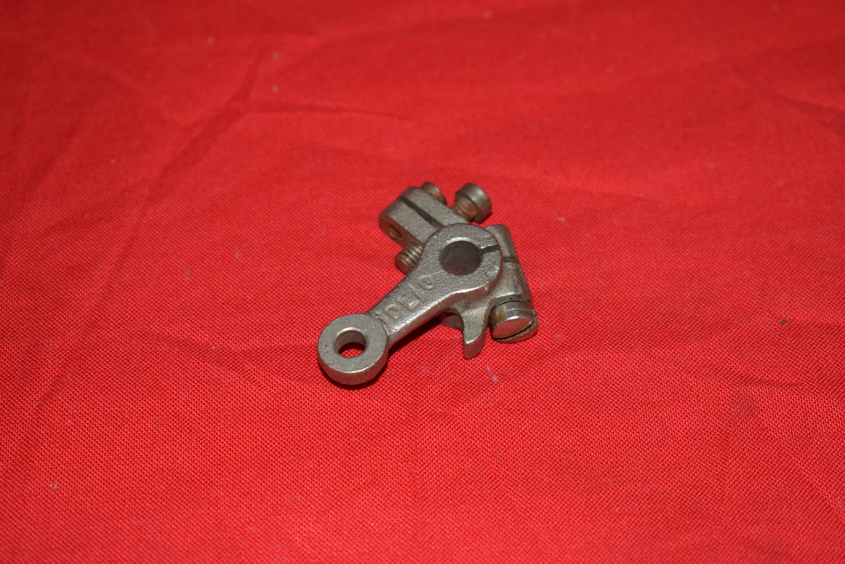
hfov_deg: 24.6
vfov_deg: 16.6
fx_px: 1937
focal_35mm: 82
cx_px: 422
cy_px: 282
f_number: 5.6
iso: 640
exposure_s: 1/160
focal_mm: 55
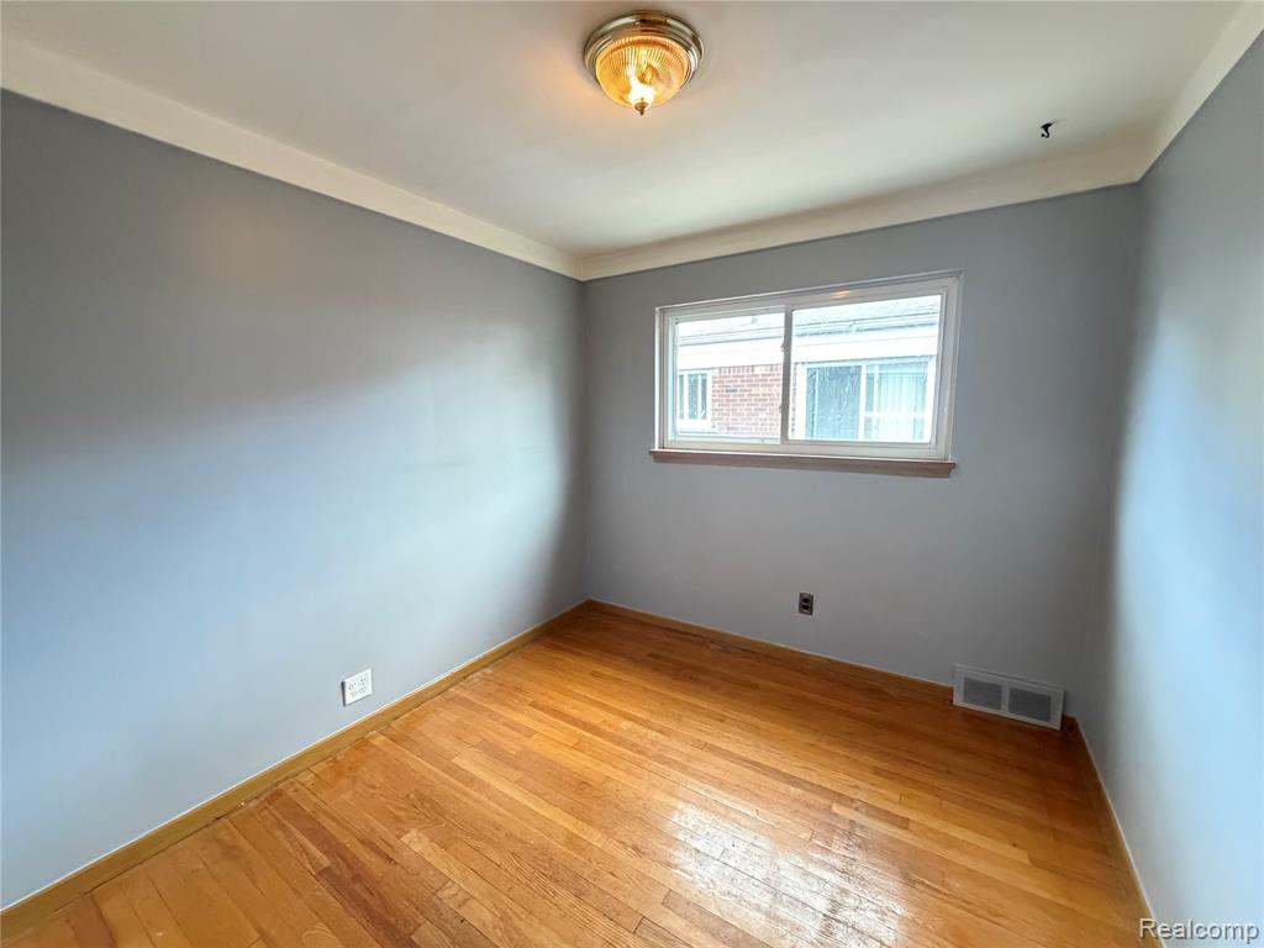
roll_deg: +1.4
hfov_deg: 102.1
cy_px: 474
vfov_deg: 85.7
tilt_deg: -7.4
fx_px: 511
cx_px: 632
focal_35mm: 14
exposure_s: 1/60
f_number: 2.2
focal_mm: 2.22
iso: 800
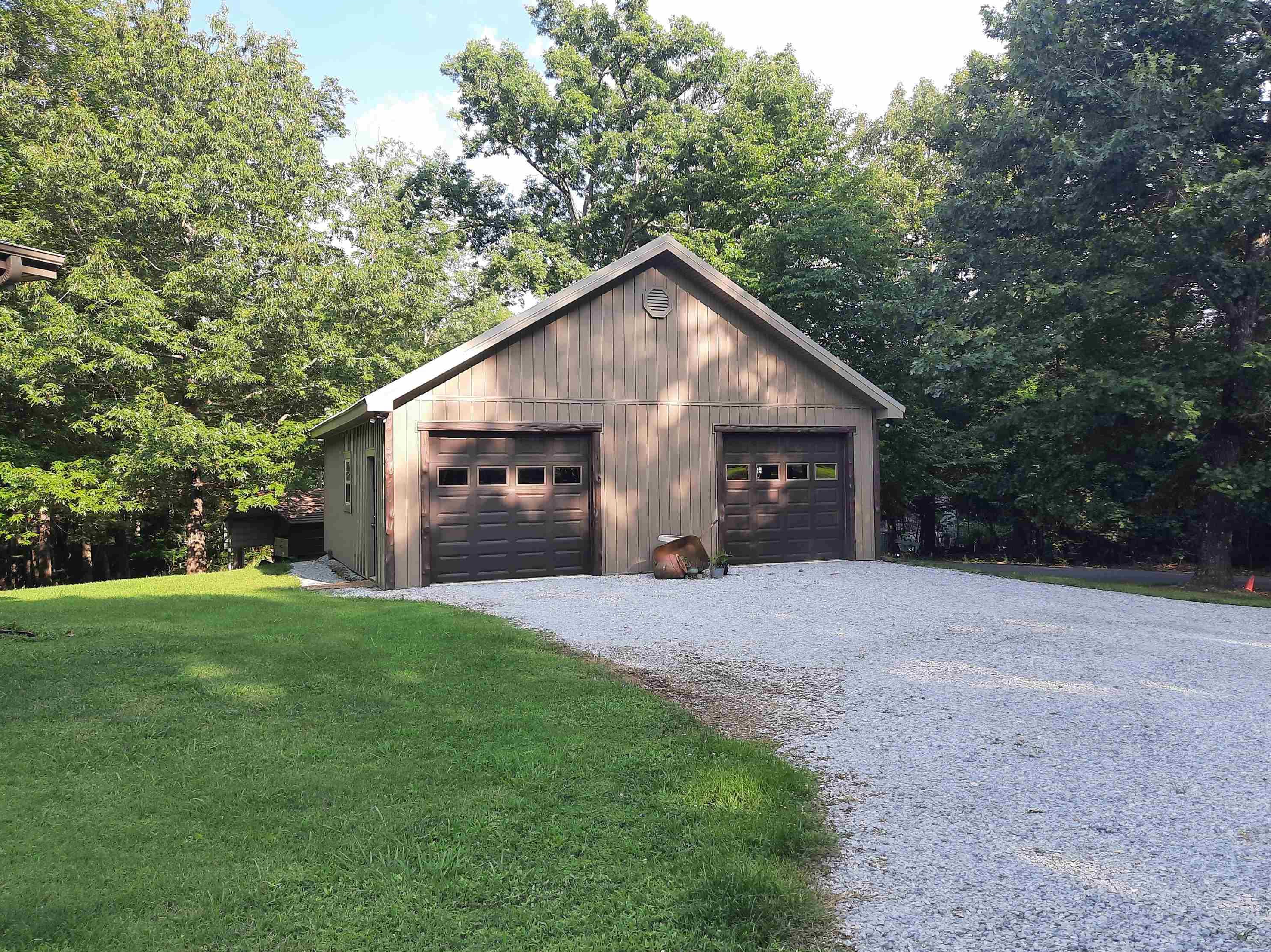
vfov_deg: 53.0
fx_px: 955
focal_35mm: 26
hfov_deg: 67.3
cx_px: 660
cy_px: 461
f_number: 2
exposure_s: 1/226
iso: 32
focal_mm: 4.6
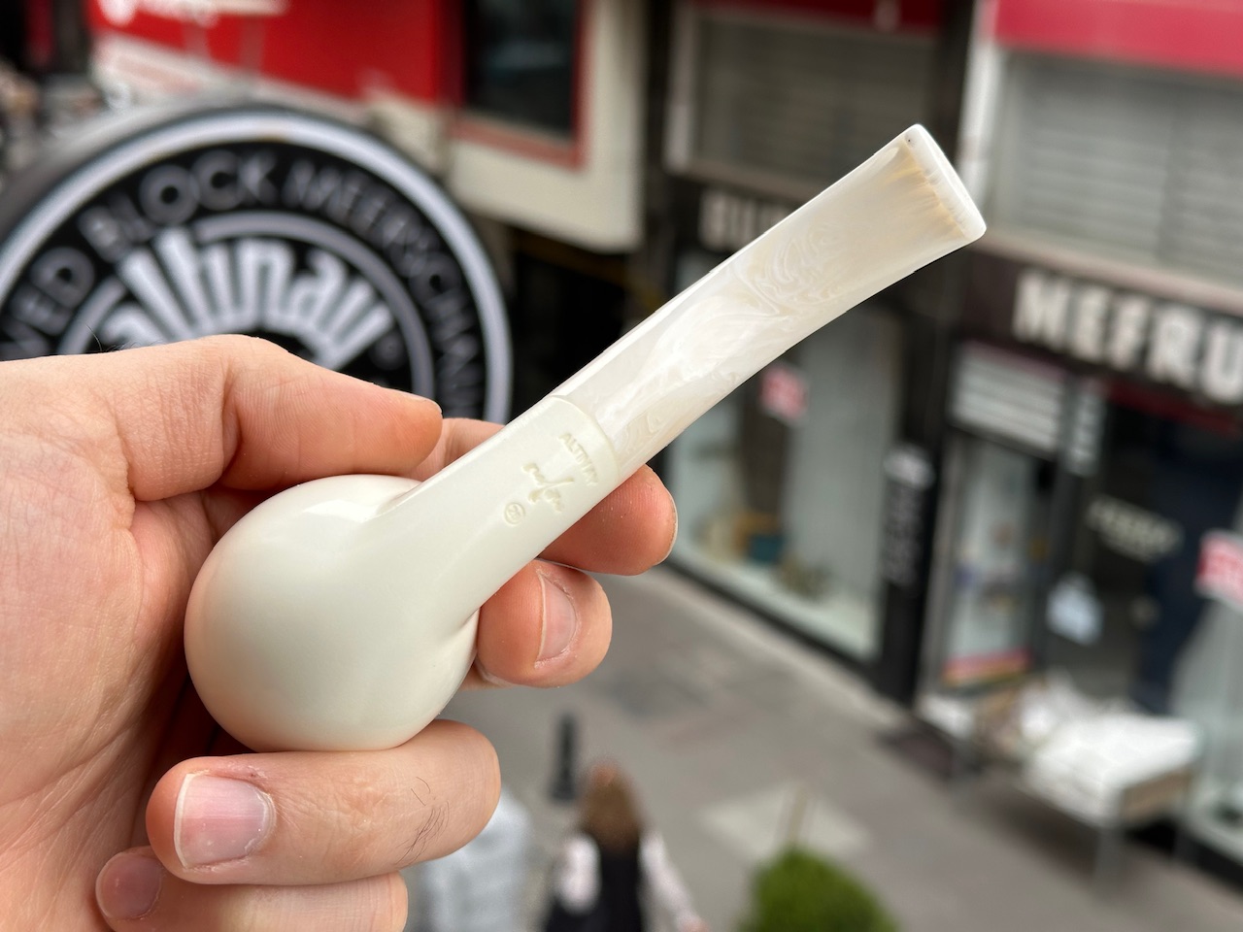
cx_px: 622
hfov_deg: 39.7
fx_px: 1724
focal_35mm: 48
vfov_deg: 30.3
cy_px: 466
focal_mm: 6.86
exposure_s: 1/584
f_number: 1.78
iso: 64
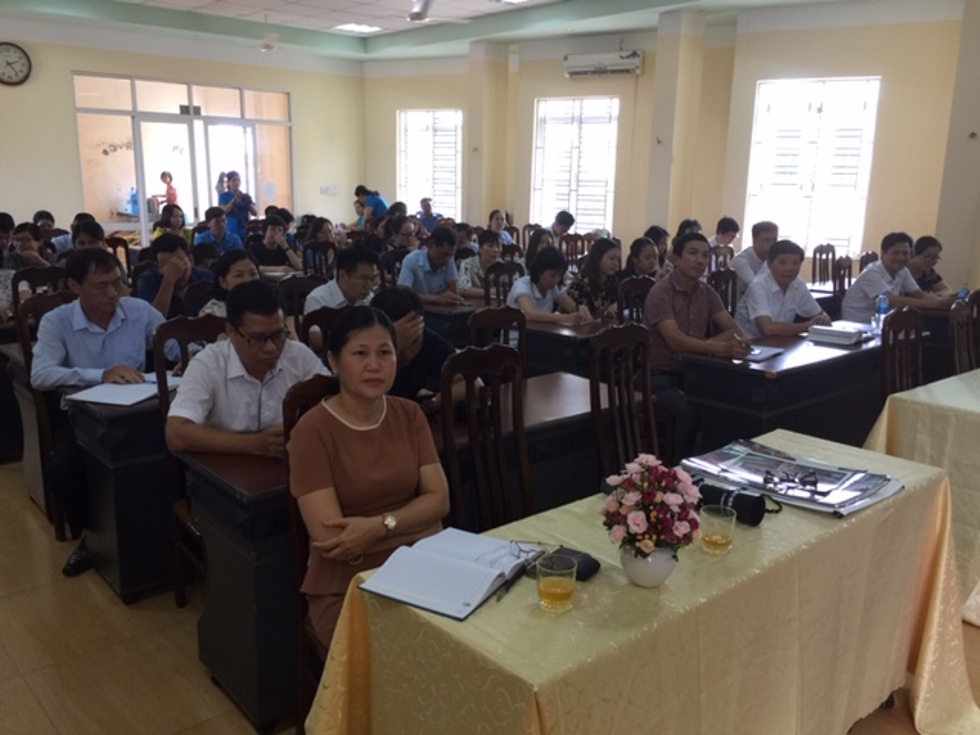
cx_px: 490
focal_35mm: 29
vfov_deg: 48.2
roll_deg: -3.3
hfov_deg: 61.7
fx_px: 821
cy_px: 368
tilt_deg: -11.2
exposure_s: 1/33
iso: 64
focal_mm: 4.15
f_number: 2.2
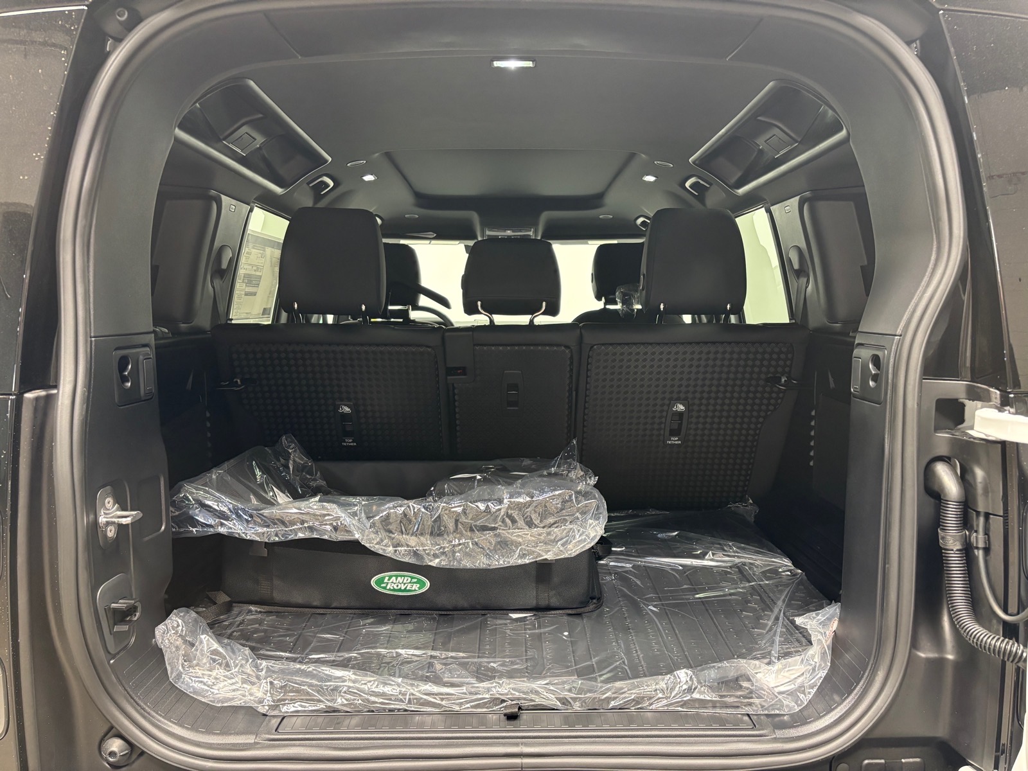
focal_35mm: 26
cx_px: 514
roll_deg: +0.1
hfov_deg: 67.3
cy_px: 386
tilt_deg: -6.5
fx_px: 772
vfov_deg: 53.1
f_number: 1.6
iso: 250
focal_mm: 5.96
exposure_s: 1/60
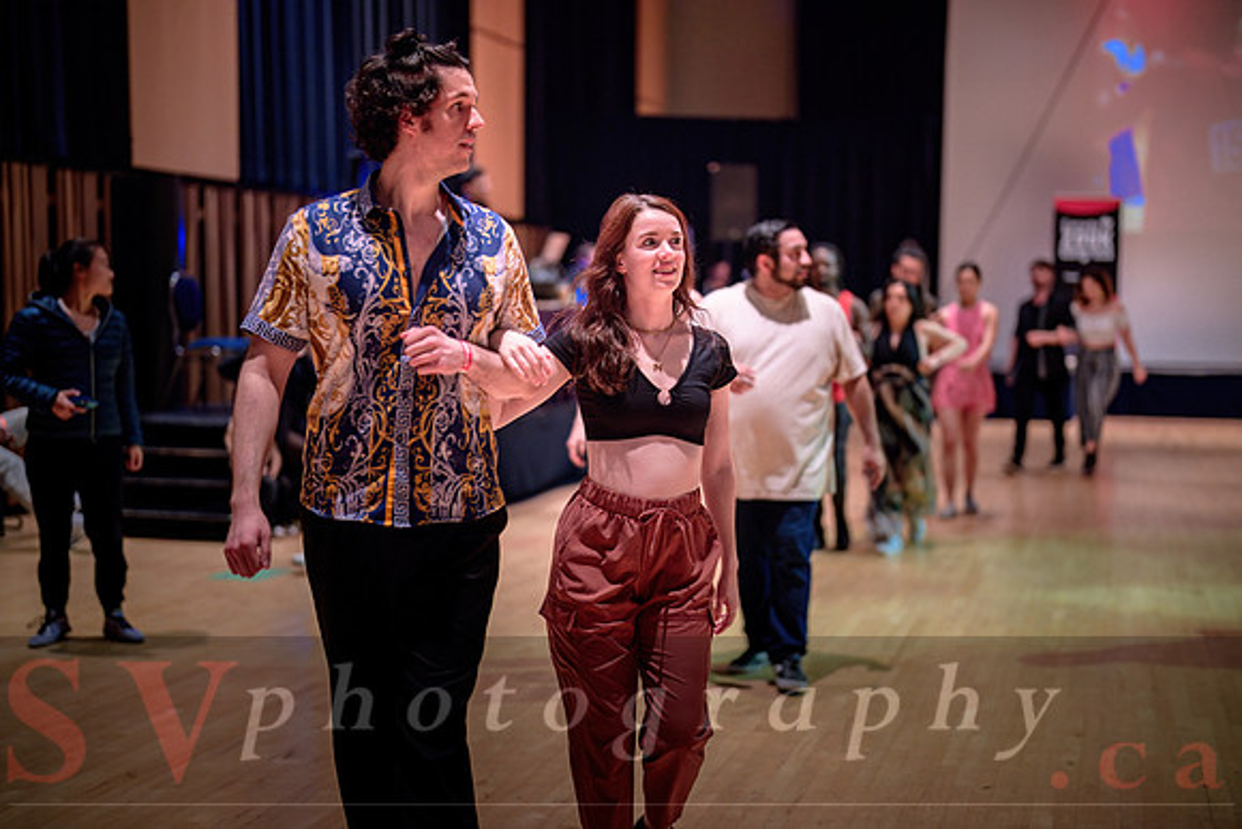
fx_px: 1725
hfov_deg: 39.6
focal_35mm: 50
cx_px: 621
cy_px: 414
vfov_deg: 27.0
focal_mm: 50
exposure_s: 1/200
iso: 1250
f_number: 1.2
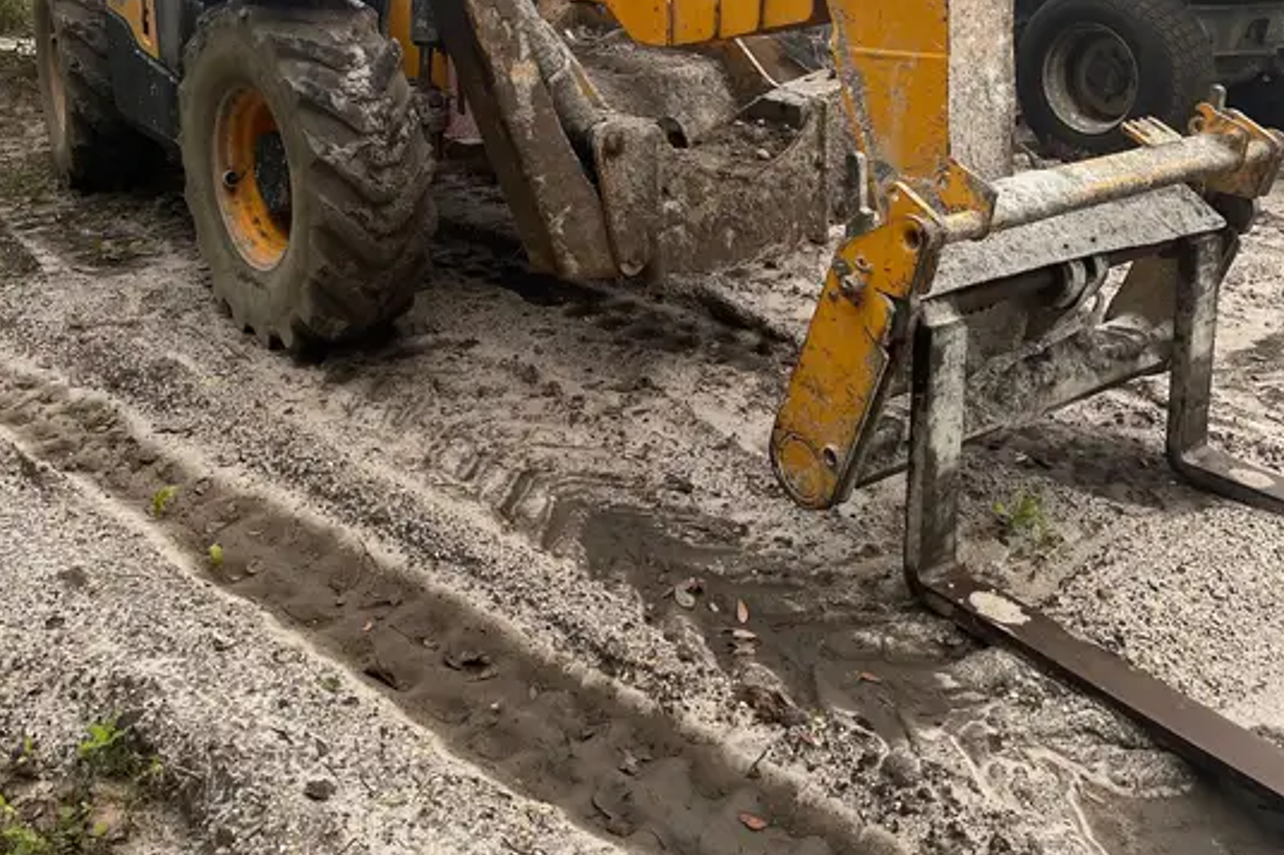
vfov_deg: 33.8
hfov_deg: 51.9
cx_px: 652
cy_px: 73
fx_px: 1319
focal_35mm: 37
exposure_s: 1/196
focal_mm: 5.1
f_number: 1.6
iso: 40
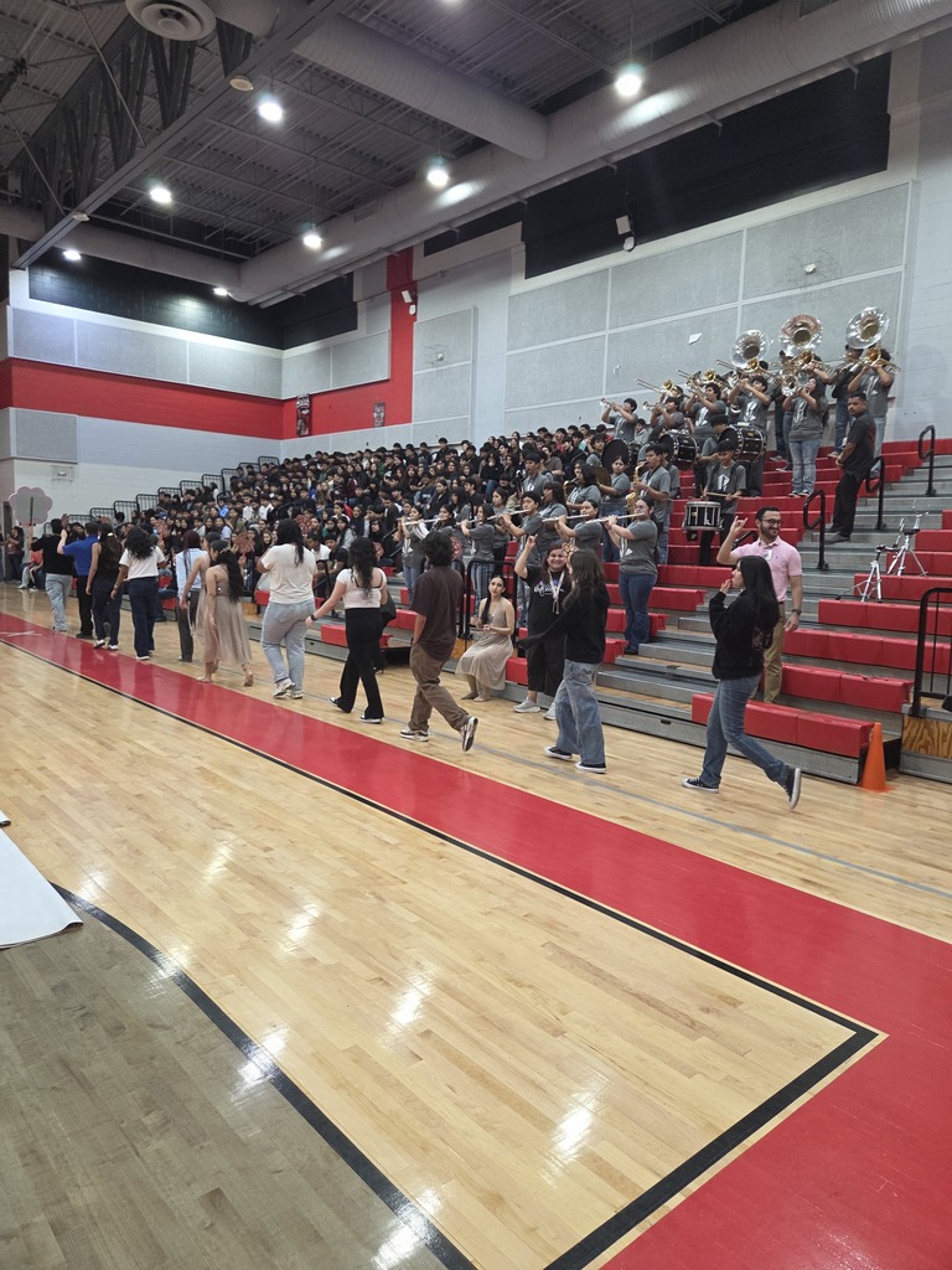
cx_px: 476
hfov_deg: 58.9
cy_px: 635
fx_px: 843
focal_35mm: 23
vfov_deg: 73.9
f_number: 1.8
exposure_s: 1/120
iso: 200
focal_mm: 5.4
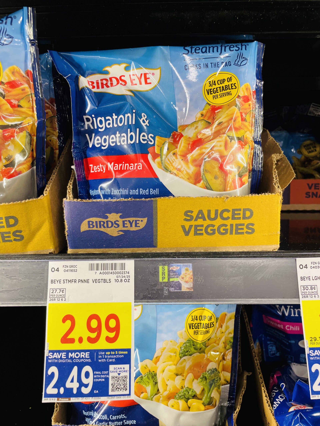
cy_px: 213
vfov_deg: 67.3
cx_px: 160
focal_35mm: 26
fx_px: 320
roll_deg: +1.7
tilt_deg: -8.8
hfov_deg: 53.1
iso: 64
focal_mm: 4.2
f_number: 1.6
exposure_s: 1/60
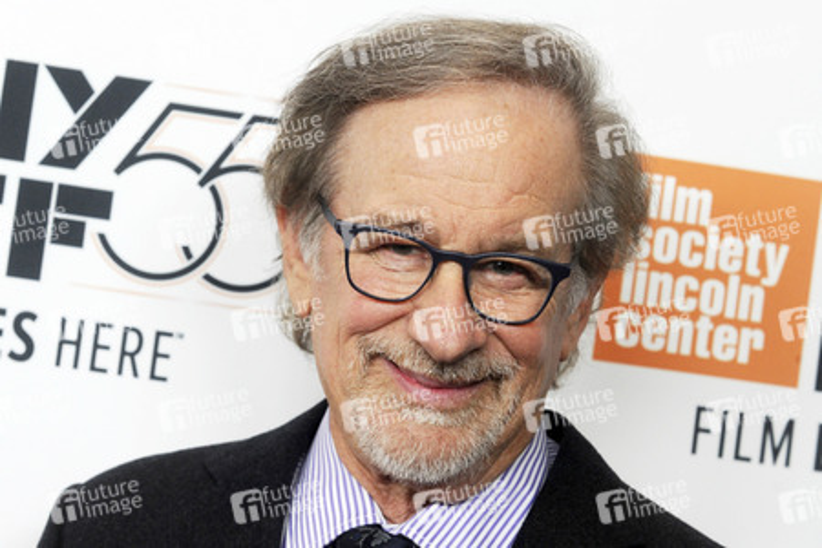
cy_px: 274
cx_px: 411
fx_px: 2397
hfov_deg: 19.5
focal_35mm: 105
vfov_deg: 13.0
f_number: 5.6
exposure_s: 1/125
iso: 1600
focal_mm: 105
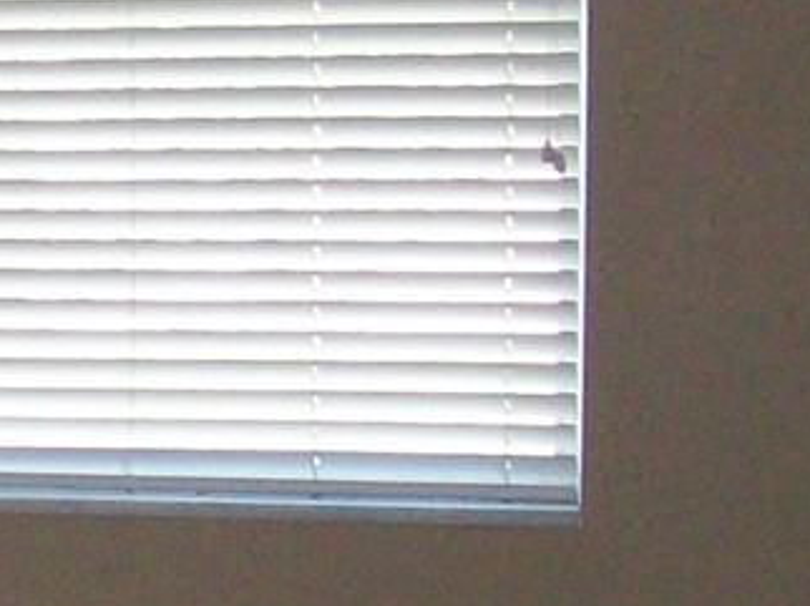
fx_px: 4185
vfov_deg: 8.3
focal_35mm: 179
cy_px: 533
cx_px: -810
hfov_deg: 10.2
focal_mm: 6
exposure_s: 1/64
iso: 200
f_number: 2.7
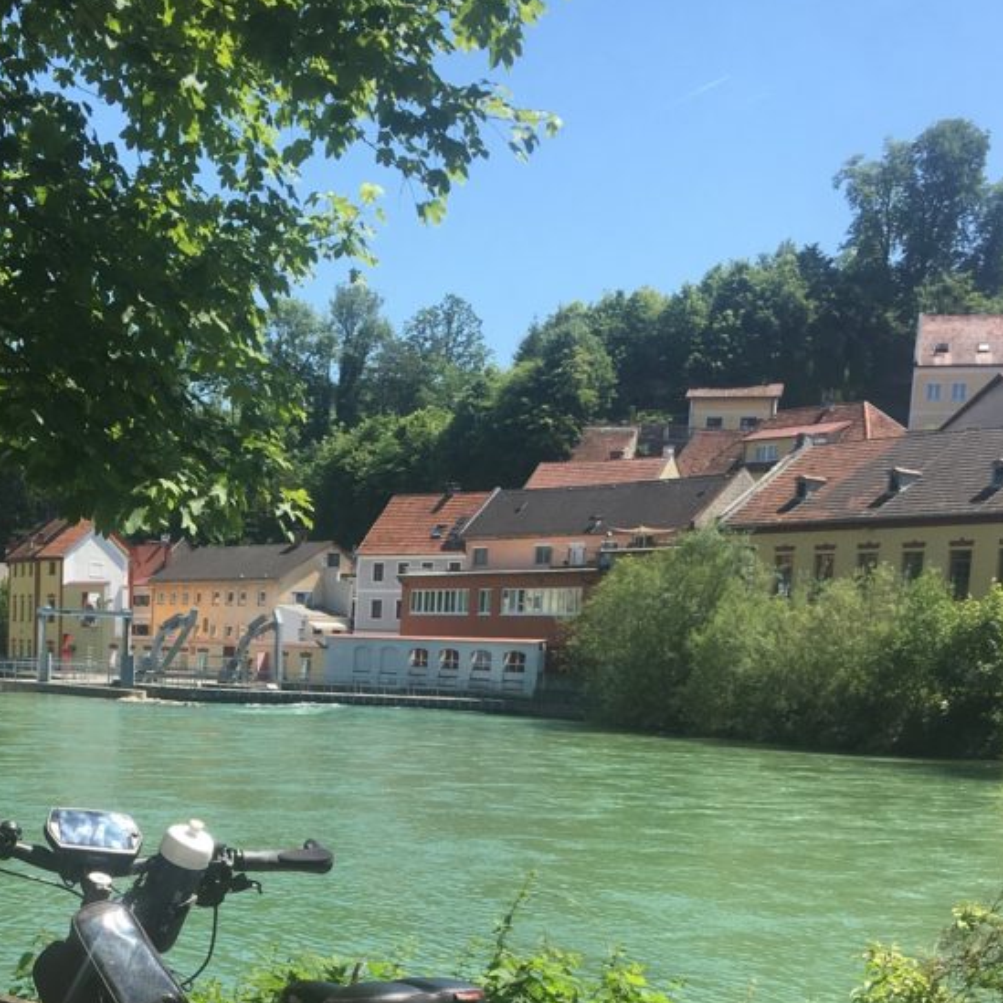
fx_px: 1836
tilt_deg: -9.0
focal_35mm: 56
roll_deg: -2.1
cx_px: 225
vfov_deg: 29.1
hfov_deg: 30.0
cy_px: 943
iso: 25
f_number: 2.2
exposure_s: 1/845
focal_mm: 4.15
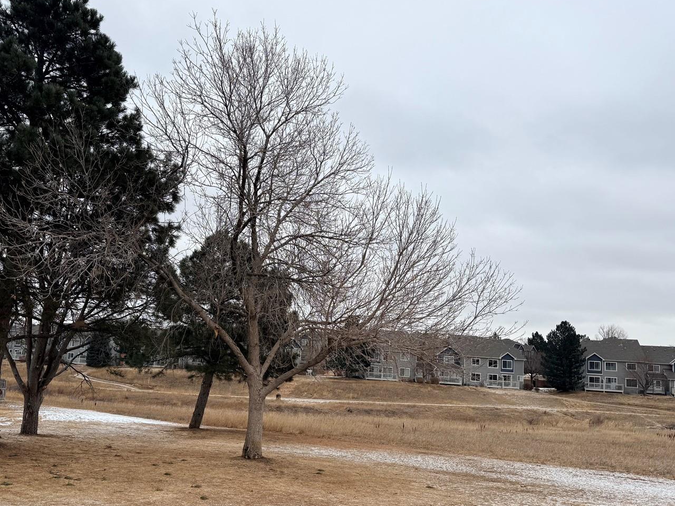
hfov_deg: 59.7
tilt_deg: +8.1
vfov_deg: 46.7
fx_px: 585
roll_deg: -4.5
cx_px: 287
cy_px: 284
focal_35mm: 30
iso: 80
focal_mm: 6.76
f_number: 1.78
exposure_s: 1/2525
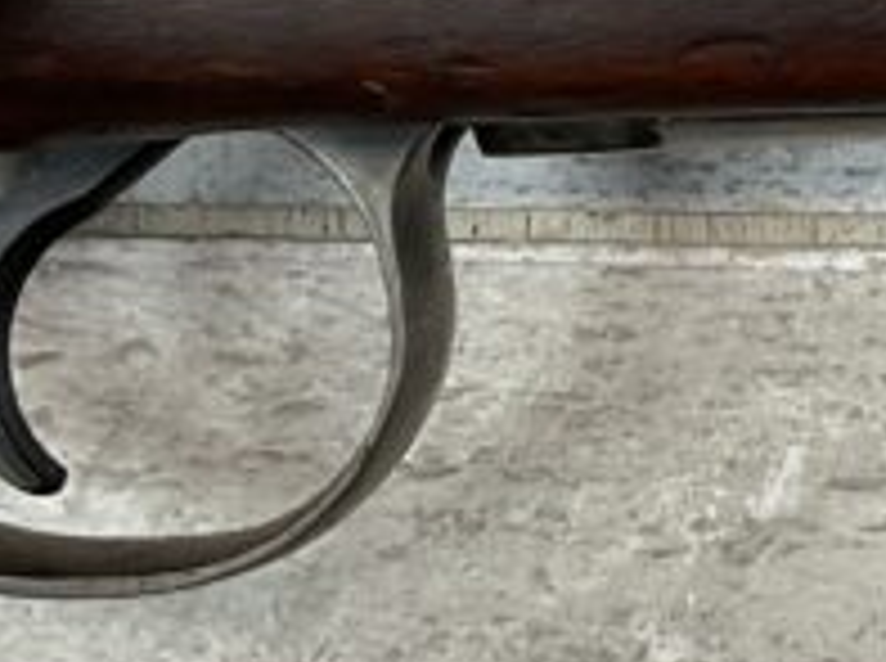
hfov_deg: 12.5
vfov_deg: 9.4
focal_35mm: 151
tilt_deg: -86.5
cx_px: 1291
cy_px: -423
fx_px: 3858
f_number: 1.8
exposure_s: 1/125
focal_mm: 3
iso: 16
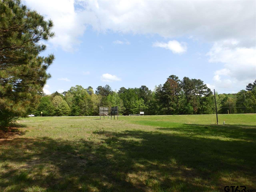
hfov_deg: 76.4
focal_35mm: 22
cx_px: 128
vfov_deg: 61.1
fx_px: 163
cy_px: 96
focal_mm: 4
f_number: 4.5
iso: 80
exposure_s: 1/400
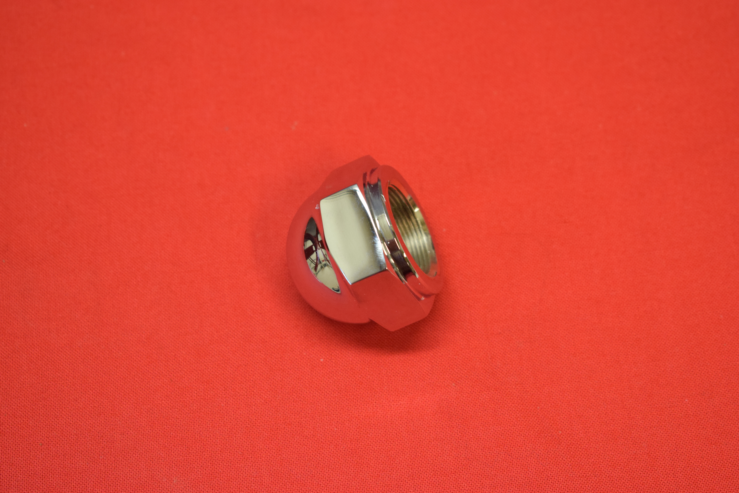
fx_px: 1694
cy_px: 246
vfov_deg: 16.6
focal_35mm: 82
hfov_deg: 24.6
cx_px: 370
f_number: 5.6
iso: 1000
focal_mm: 55
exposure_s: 1/60
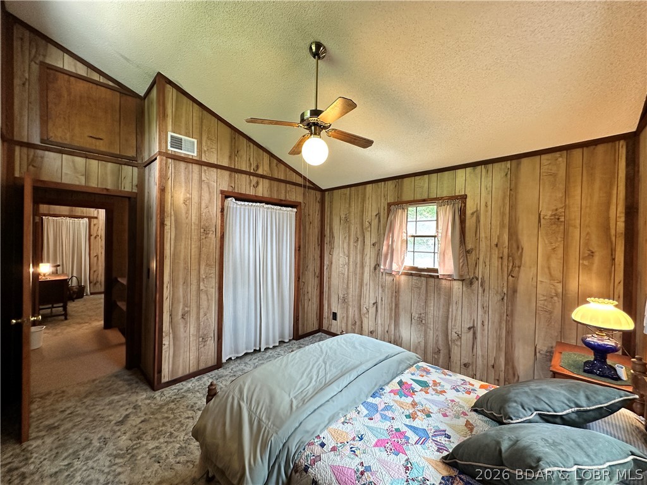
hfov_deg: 102.1
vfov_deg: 85.7
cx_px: 324
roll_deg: -0.9
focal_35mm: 14
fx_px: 262
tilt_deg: -0.3
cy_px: 242
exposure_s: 1/60
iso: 250
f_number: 2.2
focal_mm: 2.22
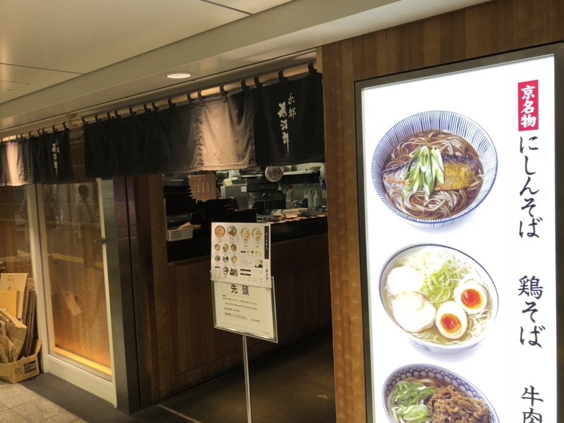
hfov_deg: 58.3
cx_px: 262
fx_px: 505
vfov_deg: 45.4
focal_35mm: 31
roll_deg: +2.1
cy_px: 221
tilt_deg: -3.4
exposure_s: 1/100
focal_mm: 3.99
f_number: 1.8
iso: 32
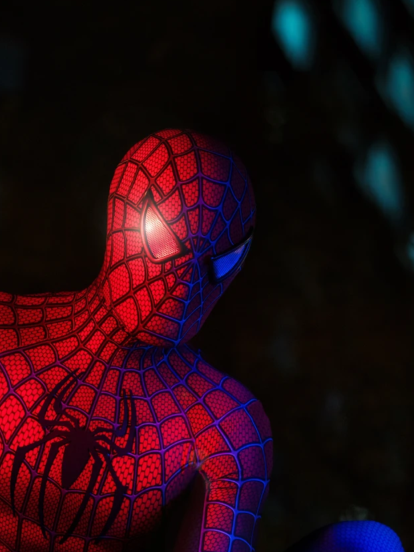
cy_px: 336
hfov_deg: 7.4
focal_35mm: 200
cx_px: 172
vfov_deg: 9.9
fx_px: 3188
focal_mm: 90
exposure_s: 1/100
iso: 2500
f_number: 3.2
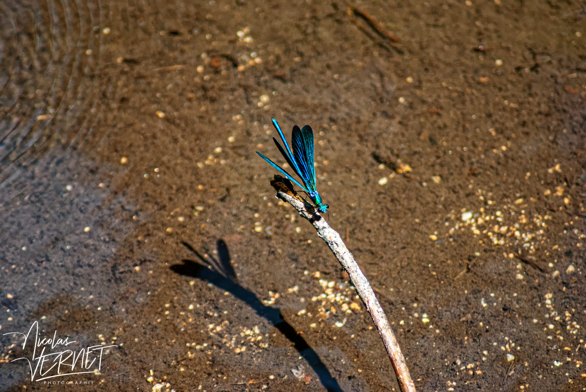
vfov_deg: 3.1
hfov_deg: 4.6
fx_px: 7334
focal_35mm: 450
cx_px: 293
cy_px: 196
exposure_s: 1/500
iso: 400
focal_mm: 300
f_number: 5.6
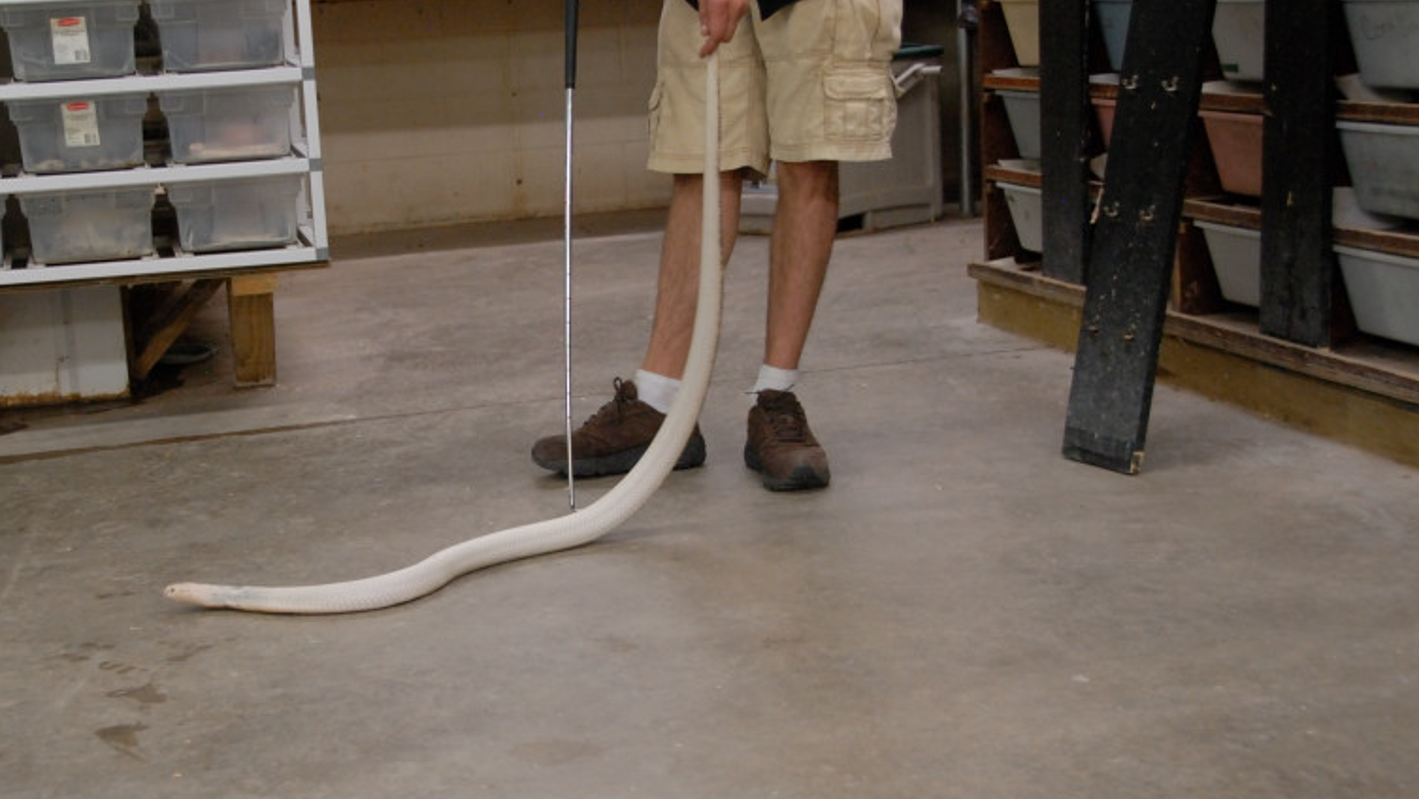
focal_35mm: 63
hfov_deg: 33.3
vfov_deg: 19.2
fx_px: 2359
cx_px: 514
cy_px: 452
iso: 800
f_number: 4
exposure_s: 1/40
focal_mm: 31
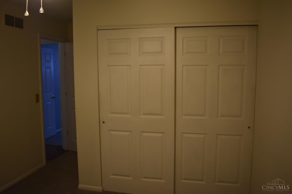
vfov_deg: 43.6
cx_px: 146
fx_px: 243
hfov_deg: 61.9
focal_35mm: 30
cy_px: 97
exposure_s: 1/125
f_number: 3.5
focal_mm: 20
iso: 800
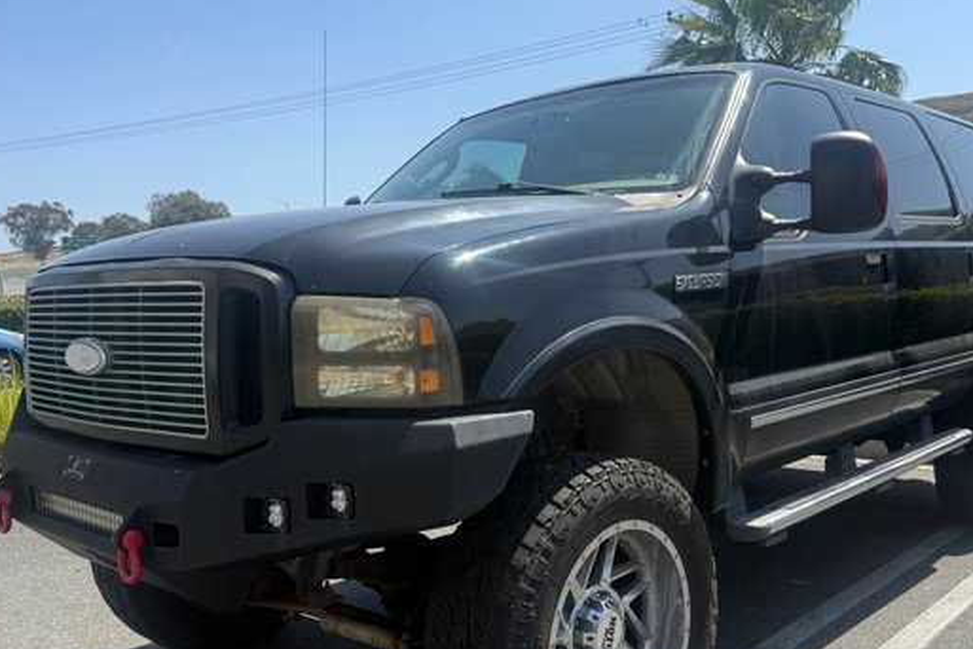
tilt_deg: -4.1
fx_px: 946
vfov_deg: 37.8
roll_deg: +2.0
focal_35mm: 35
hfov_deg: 54.4
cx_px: 508
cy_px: 361
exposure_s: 1/3425
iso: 80
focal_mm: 6.76
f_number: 1.78
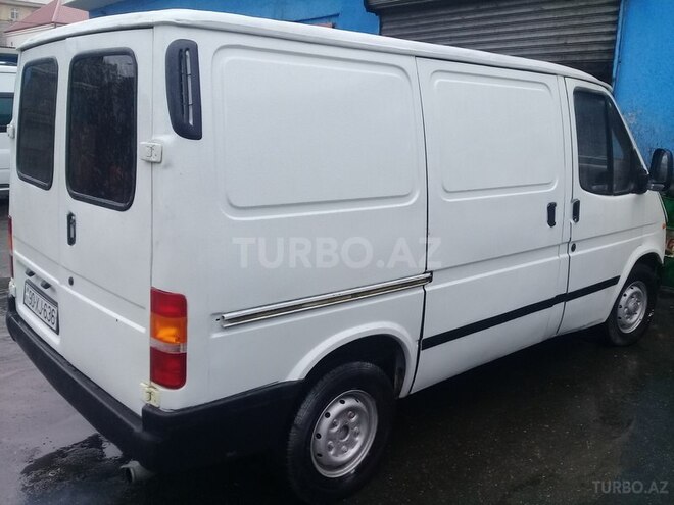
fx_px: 604
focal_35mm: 31
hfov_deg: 58.4
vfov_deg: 45.4
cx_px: 337
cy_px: 252
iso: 50
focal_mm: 3.3
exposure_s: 1/117
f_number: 2.2
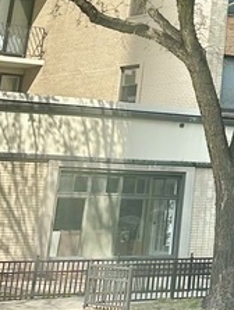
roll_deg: -2.1
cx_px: 394
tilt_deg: +27.0
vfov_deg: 14.2
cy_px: -314
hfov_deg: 12.0
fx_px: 1043
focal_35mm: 116
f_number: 1.78
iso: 80
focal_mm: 6.86
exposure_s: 1/2525
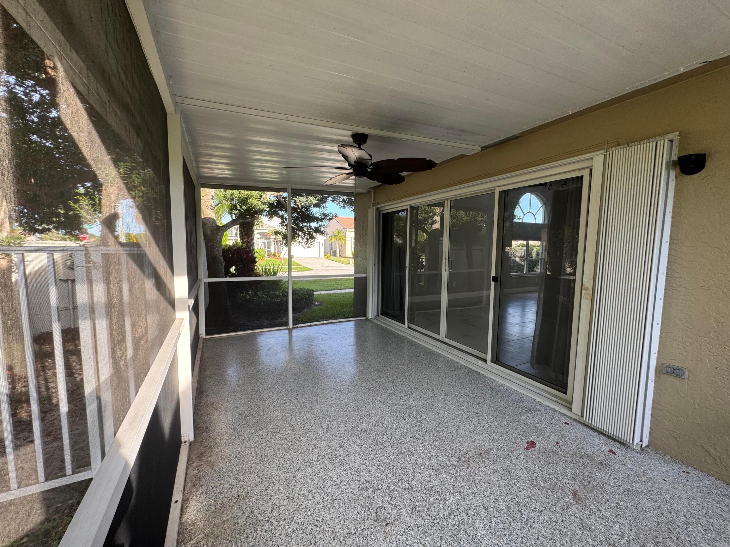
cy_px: 274
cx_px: 365
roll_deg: -0.6
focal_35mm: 14
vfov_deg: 85.7
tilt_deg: -4.8
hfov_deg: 102.1
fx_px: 295
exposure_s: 1/99
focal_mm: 2.22
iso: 64
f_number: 2.2
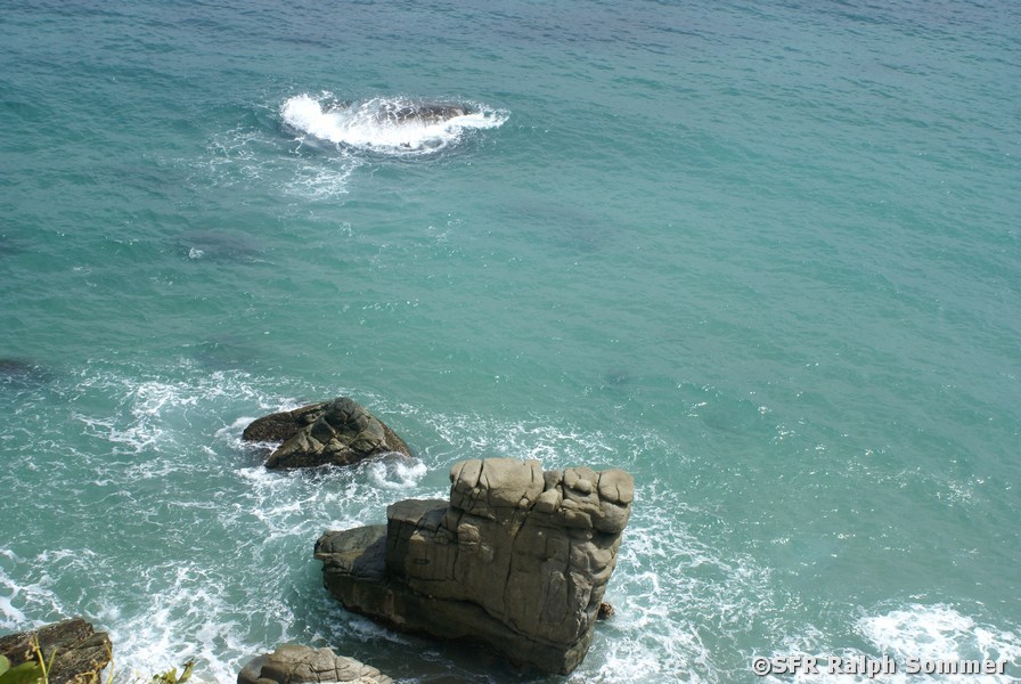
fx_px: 1491
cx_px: 510
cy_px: 342
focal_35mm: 52
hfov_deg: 37.8
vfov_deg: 25.8
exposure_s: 1/160
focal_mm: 35
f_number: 13
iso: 100
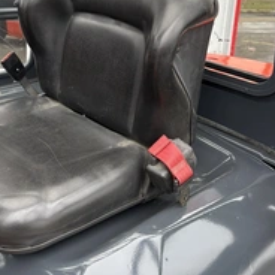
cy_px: 87
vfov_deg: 33.7
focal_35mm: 50
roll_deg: -2.7
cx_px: 88
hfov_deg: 33.7
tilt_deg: -15.1
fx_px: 449
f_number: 1.6
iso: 40
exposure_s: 1/153
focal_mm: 5.96
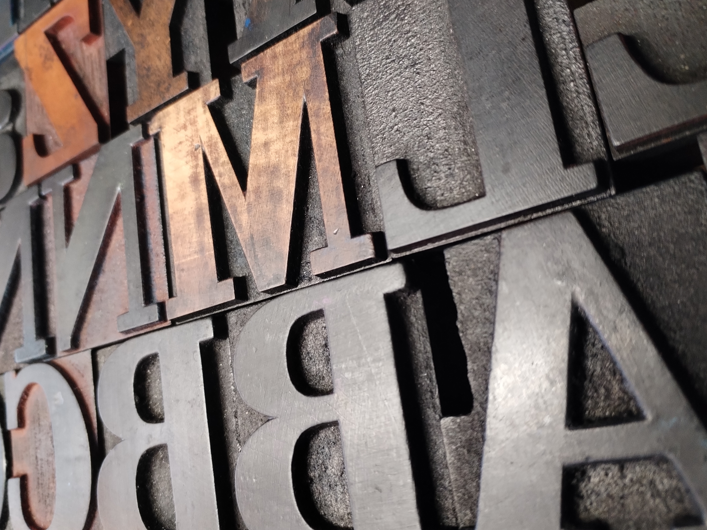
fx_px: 654
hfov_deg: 56.8
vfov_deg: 44.1
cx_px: 348
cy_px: 247
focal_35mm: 32
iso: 1209
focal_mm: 4.75
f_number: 1.8
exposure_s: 1/25
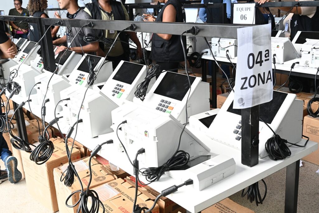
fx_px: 354
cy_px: 106
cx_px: 160
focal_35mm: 40
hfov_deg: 48.5
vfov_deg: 33.4
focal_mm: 40
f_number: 8
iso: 3200
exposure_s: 1/160
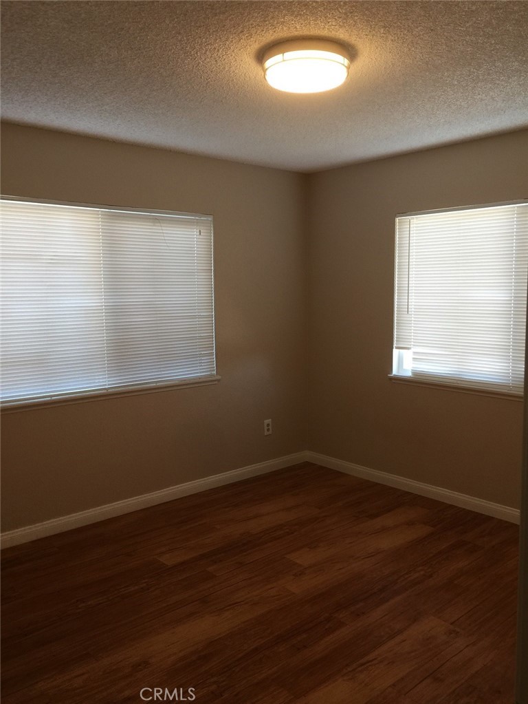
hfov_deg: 48.3
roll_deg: -0.4
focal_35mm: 29
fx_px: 589
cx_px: 264
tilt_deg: -3.1
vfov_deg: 61.6
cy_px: 352
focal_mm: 4.15
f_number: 2.2
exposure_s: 1/30
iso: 32
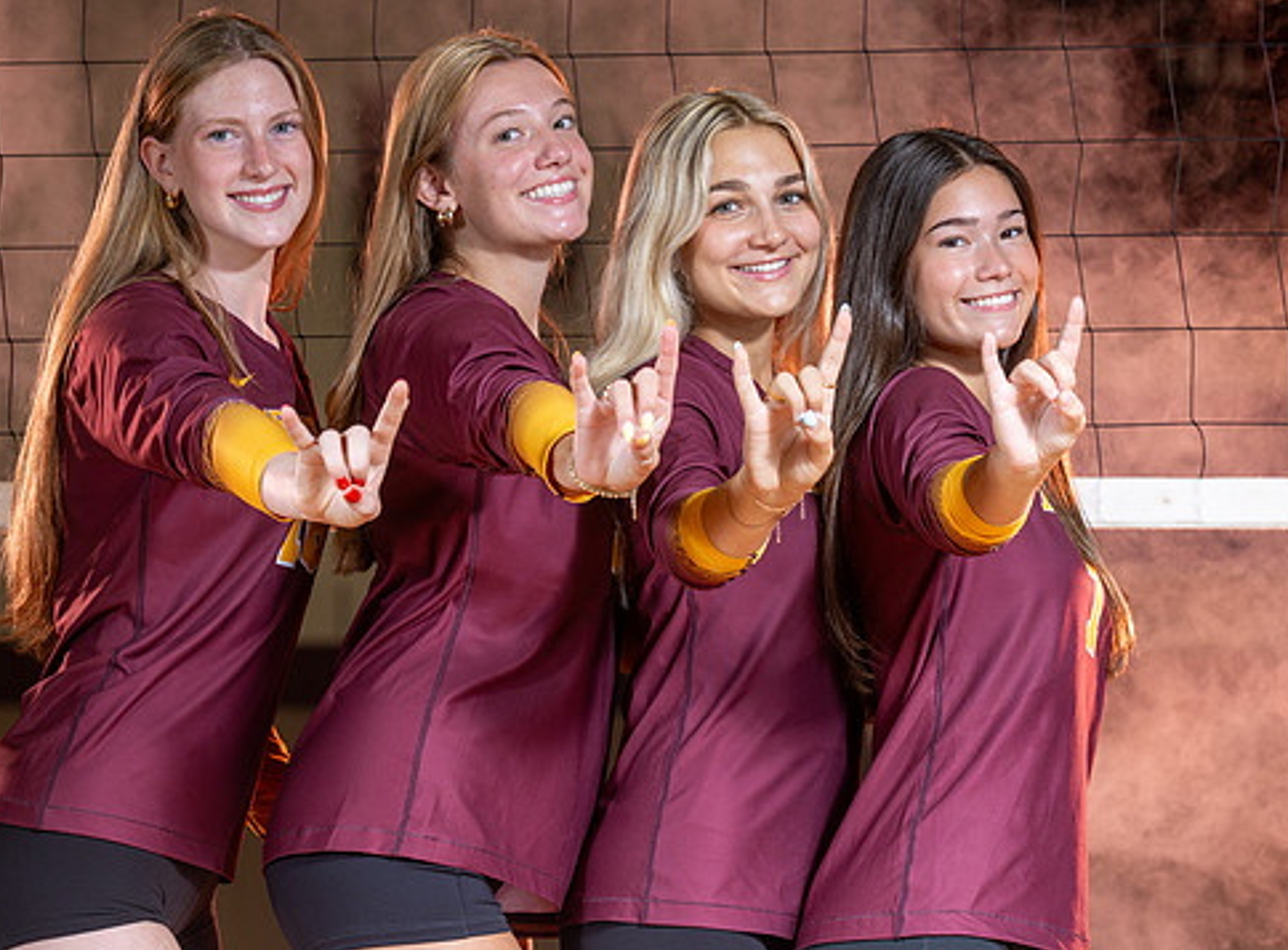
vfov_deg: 6.0
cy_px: 476
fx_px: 9025
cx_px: 607
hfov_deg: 8.2
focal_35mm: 244
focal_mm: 190
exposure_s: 1/200
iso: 125
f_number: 6.3
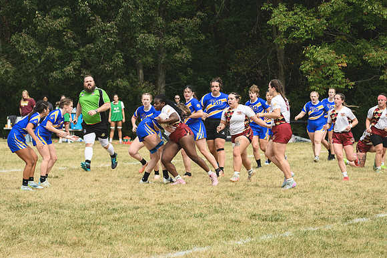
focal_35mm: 225
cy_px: 129
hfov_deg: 9.2
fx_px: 2417
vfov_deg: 6.1
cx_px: 194
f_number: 5
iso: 220
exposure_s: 1/1000
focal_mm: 150
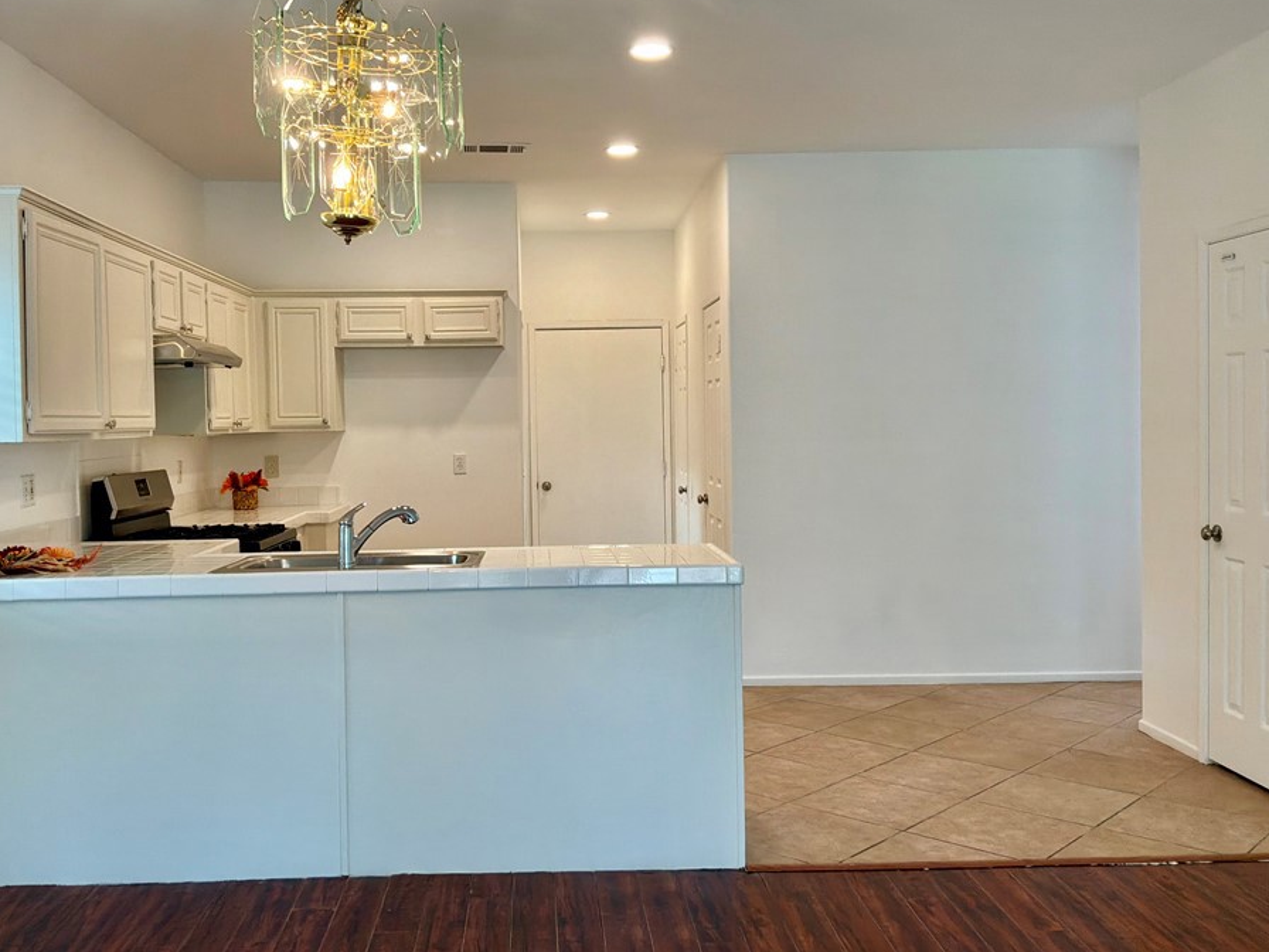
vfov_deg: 44.1
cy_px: 455
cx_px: 578
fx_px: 1173
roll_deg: +1.0
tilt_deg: -1.1
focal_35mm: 32
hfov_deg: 56.7
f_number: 1.8
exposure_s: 1/60
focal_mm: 3
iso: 50
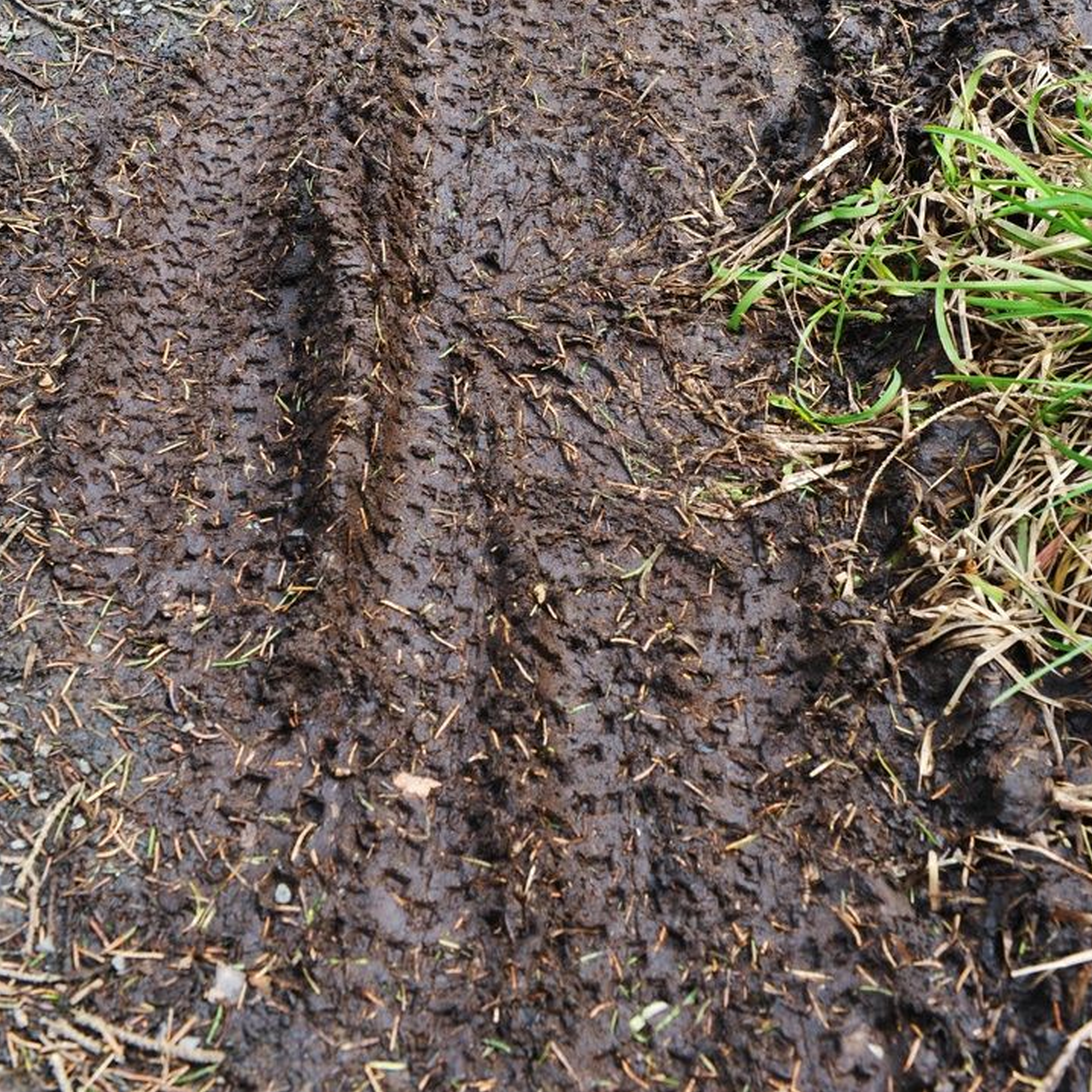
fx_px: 2070
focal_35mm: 58
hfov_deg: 29.6
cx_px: 548
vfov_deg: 29.1
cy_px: 266
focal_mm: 45
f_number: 10
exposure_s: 1/30
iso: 400
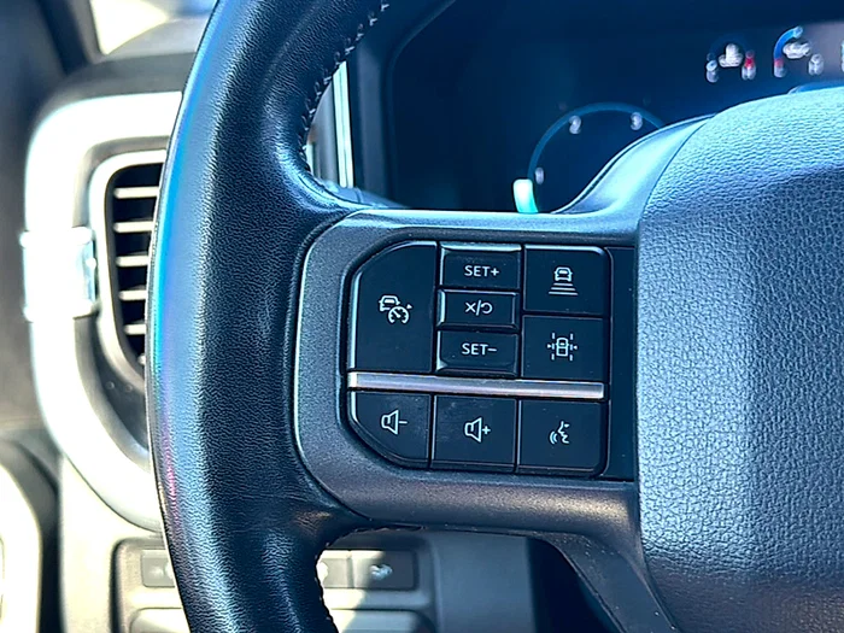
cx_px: 422
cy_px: 316
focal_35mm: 40
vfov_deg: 36.0
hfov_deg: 46.8
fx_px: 975
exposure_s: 1/76
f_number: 1.78
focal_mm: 6.76
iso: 100
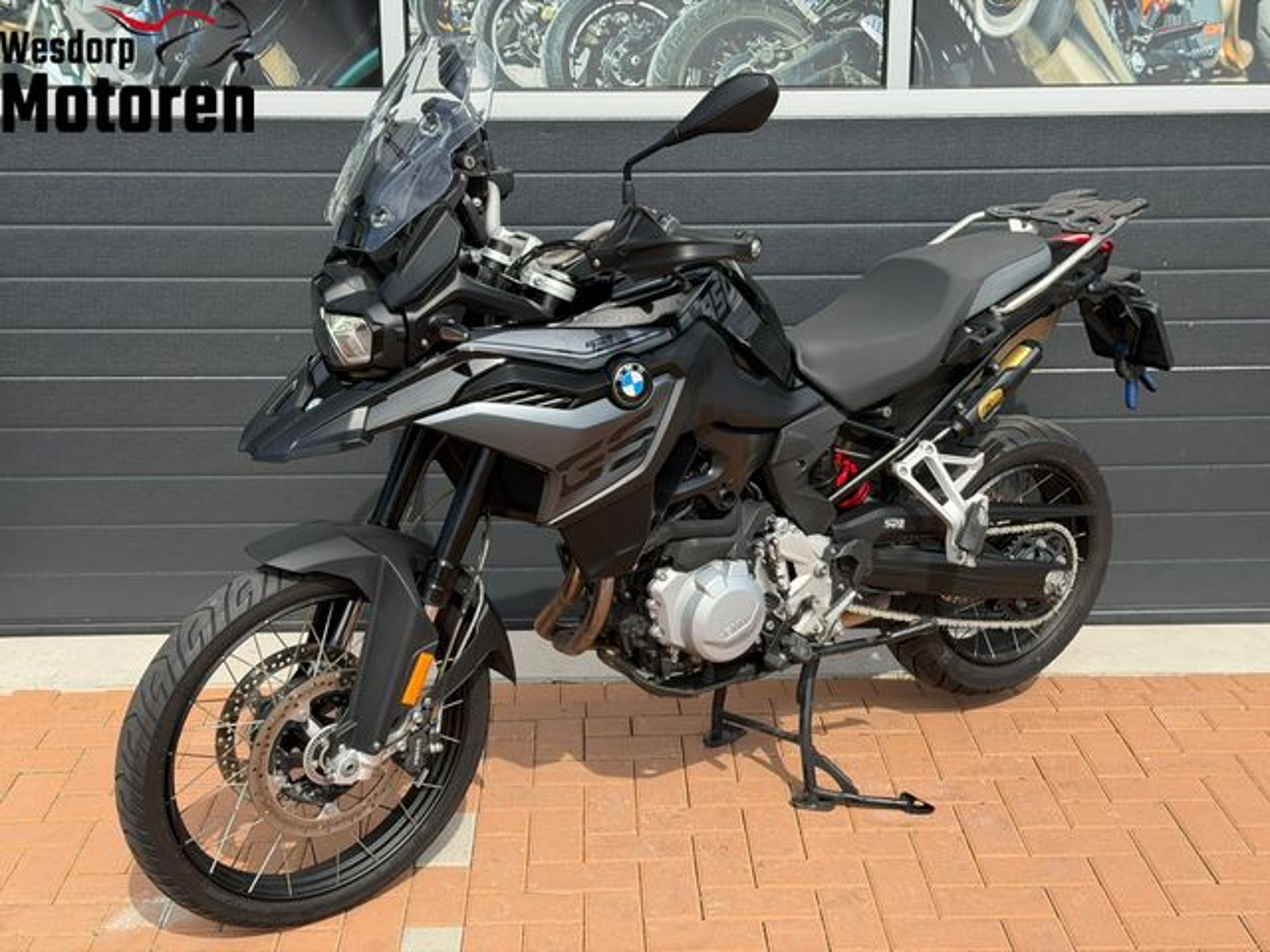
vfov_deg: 30.3
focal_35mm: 48
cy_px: 476
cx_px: 635
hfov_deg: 39.7
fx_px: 1761
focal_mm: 6.76
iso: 80
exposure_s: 1/1608
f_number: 1.78
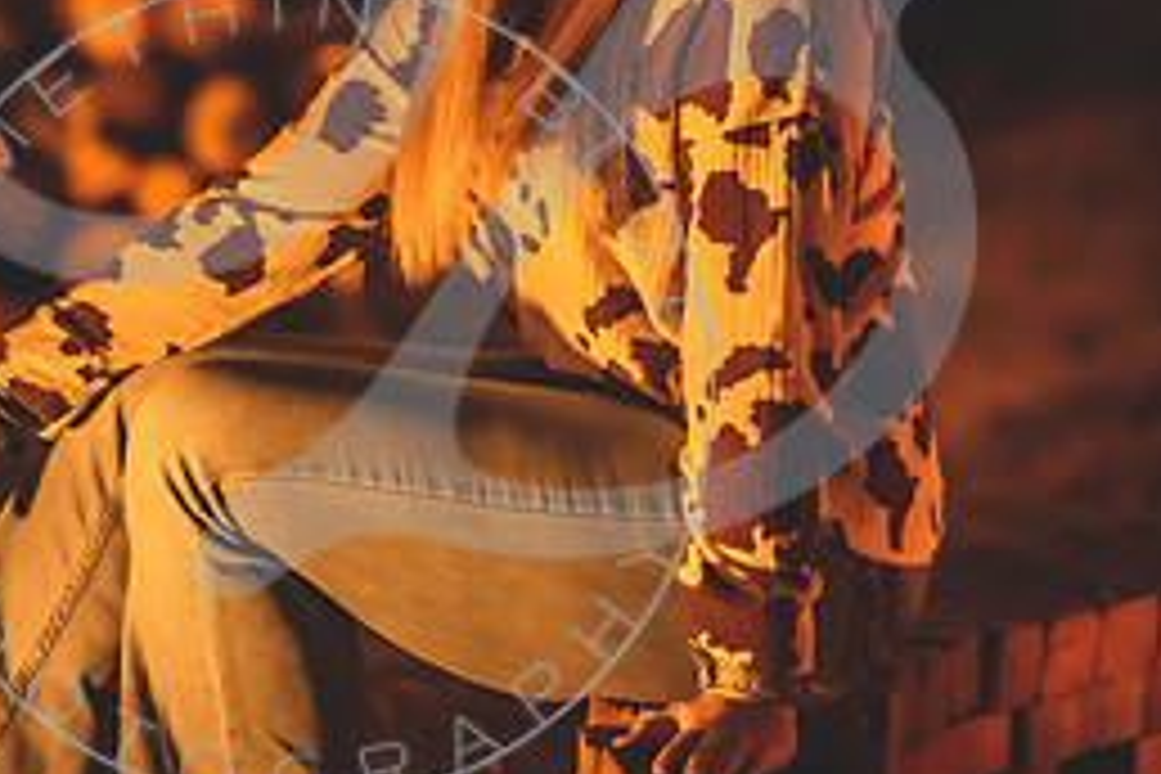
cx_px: 500
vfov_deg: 9.2
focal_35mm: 148
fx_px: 4773
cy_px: 50
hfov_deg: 13.9
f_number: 1.8
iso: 2500
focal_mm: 85
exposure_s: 1/160
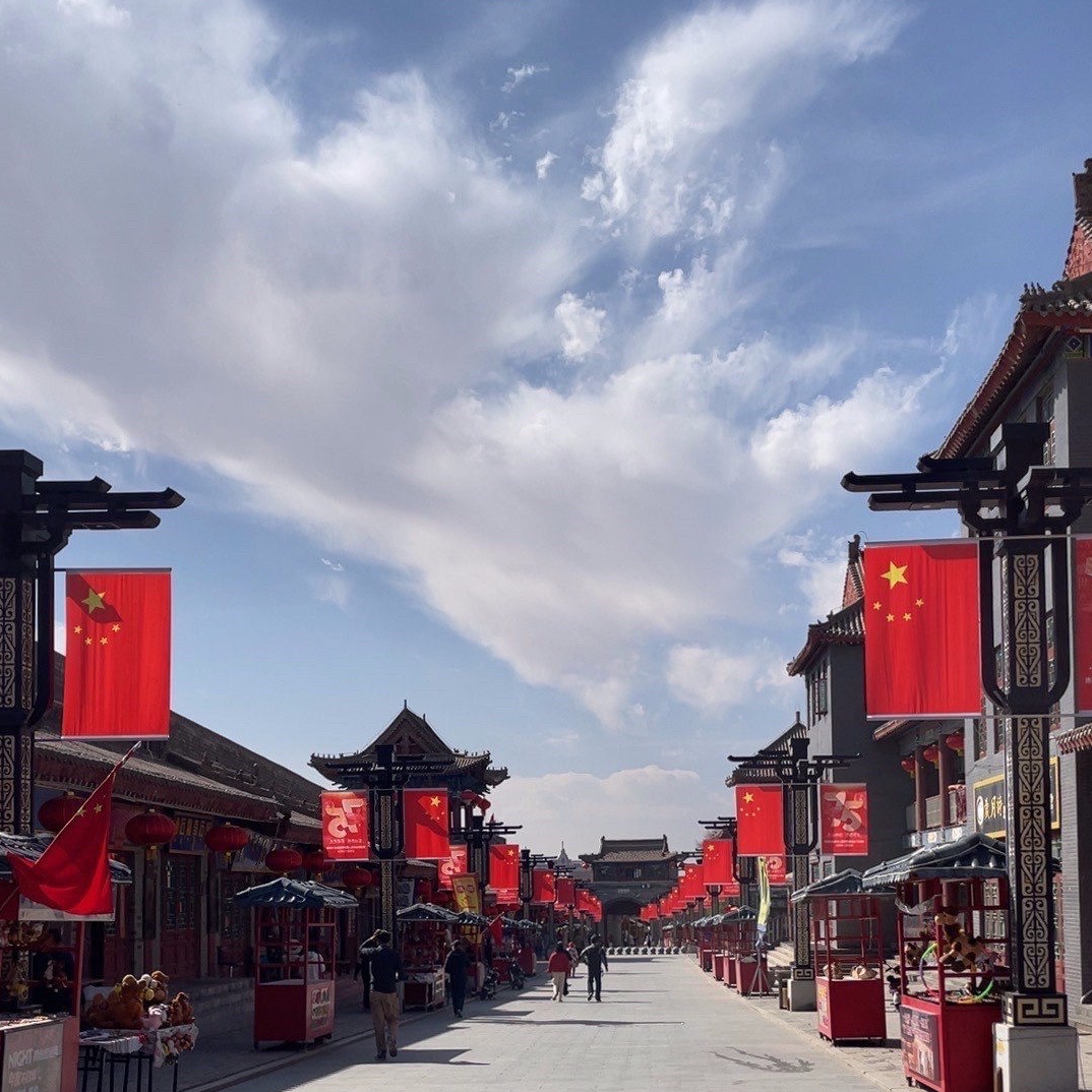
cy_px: 582
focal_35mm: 32
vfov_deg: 51.1
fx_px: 1142
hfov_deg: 51.1
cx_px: 548
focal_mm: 4.2
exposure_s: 1/6494
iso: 32
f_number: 1.6
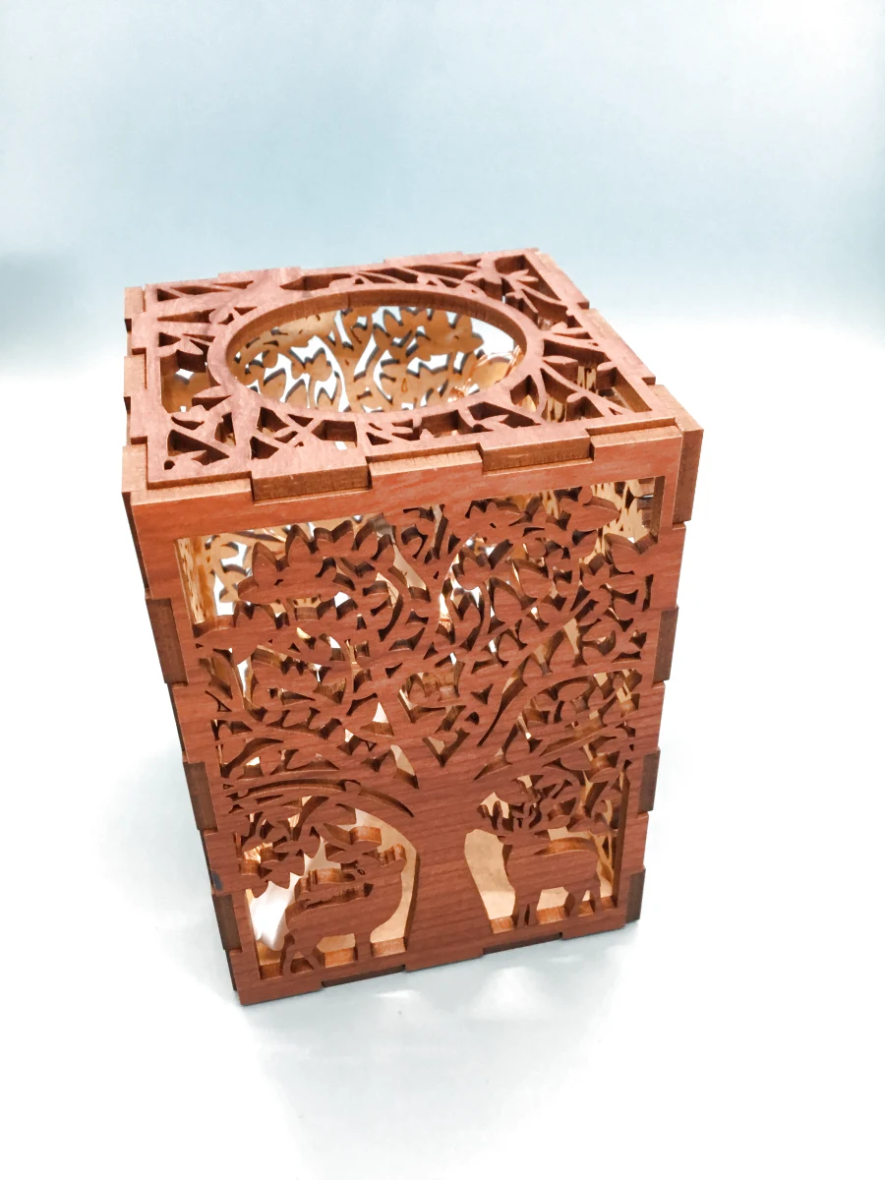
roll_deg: +2.7
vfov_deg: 58.4
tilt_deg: -37.0
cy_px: 590
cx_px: 442
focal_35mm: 31
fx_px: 1057
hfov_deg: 45.4
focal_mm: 3.3
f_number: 2.4
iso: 40
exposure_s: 1/30
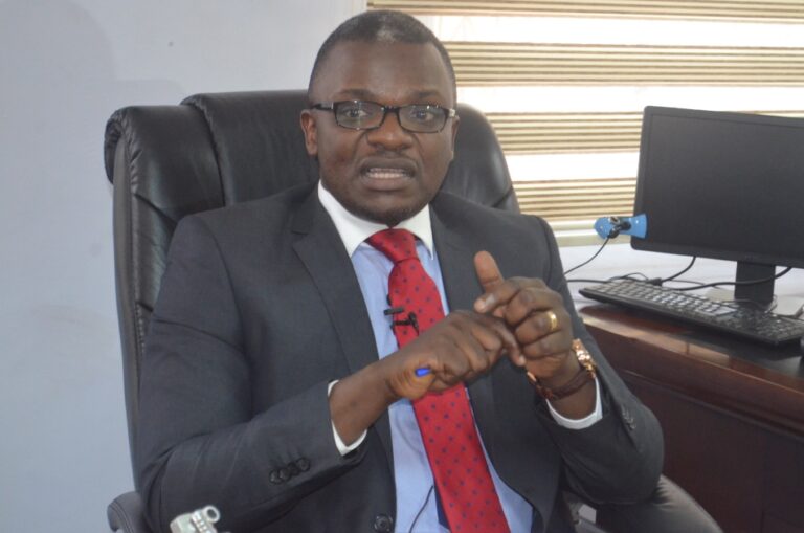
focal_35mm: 82
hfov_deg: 24.7
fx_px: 1839
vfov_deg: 16.5
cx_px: 402
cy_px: 266
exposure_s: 1/60
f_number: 5.6
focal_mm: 55
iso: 3200
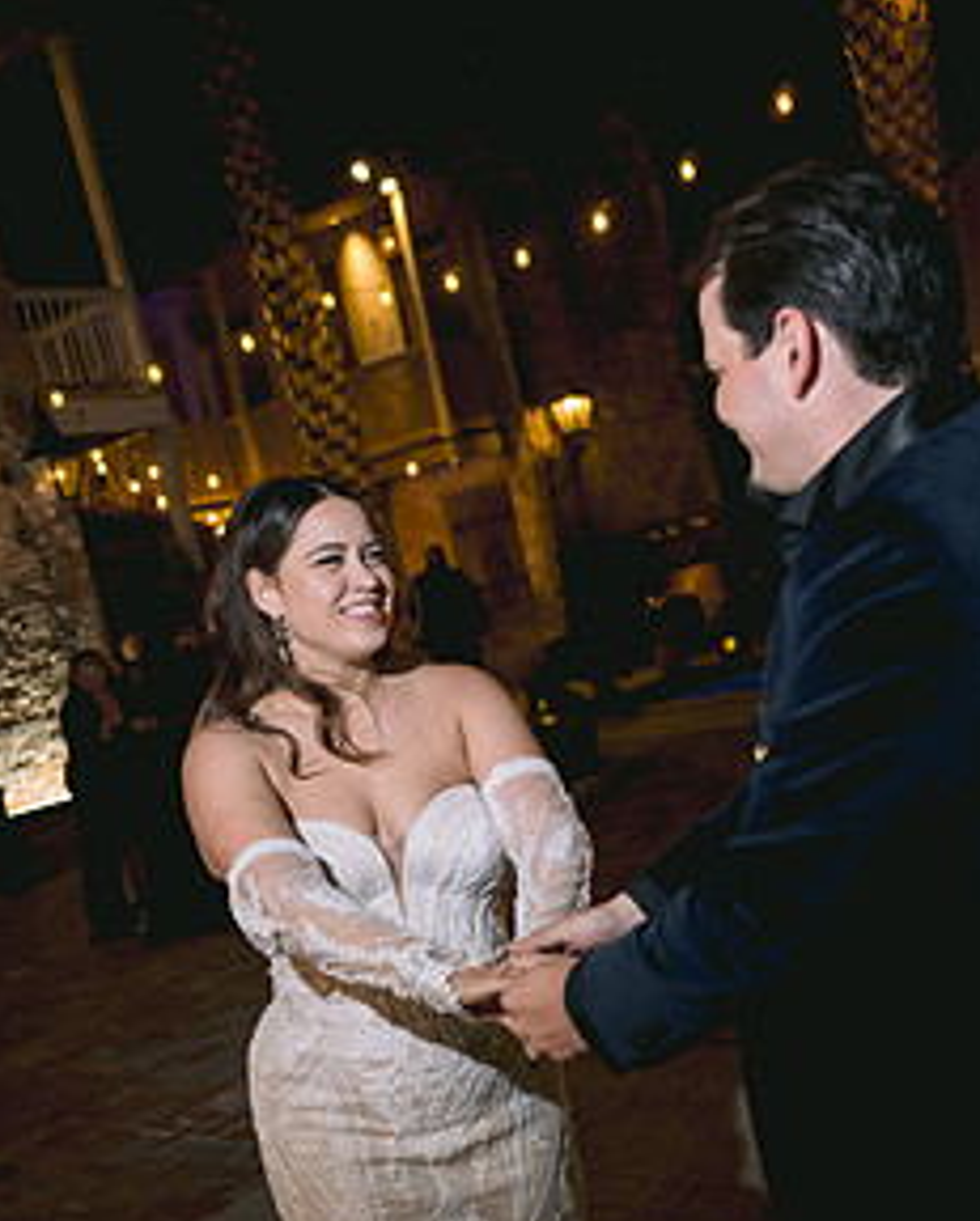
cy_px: 839
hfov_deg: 36.5
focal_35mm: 41
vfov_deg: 43.9
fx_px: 1484
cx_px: 488
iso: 1000
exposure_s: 1/60
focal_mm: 28
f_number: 2.8
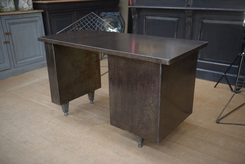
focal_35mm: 35
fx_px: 238
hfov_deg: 54.4
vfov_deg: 37.9
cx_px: 122
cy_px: 82
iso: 200
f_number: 2.8
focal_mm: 35
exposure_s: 1/50
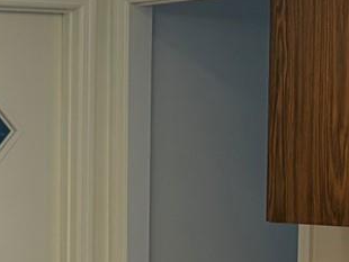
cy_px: 293
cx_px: -100
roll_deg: +0.4
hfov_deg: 14.1
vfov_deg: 10.9
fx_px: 1352
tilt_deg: -6.9
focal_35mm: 134
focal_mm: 5.96
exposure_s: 1/60
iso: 200
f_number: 1.6
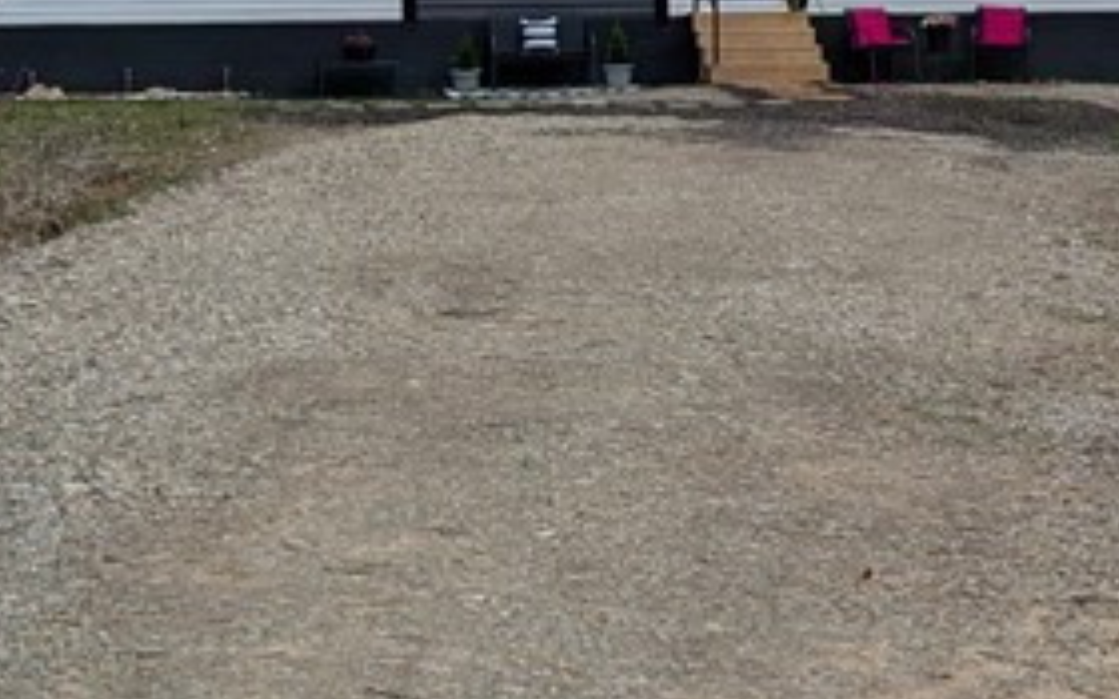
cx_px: 426
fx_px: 2836
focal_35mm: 93
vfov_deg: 13.7
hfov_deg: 22.3
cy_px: -92
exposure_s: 1/1134
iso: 21
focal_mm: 6.9
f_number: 1.68
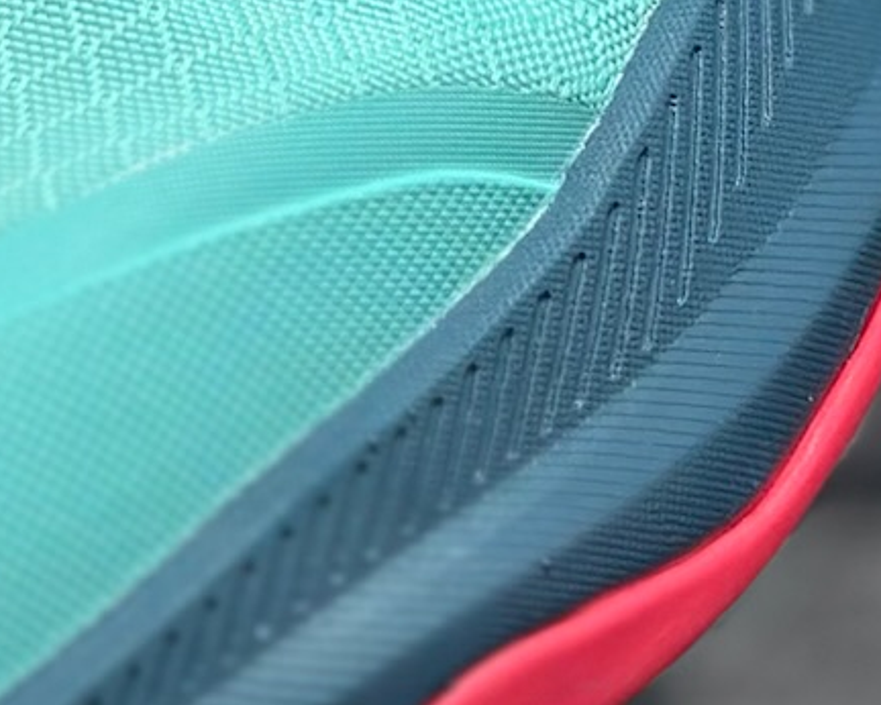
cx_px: 496
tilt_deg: -59.6
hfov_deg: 8.7
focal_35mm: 222
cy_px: -399
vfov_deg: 6.9
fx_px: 5791
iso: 80
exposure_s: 1/971
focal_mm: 6.86
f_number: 1.78
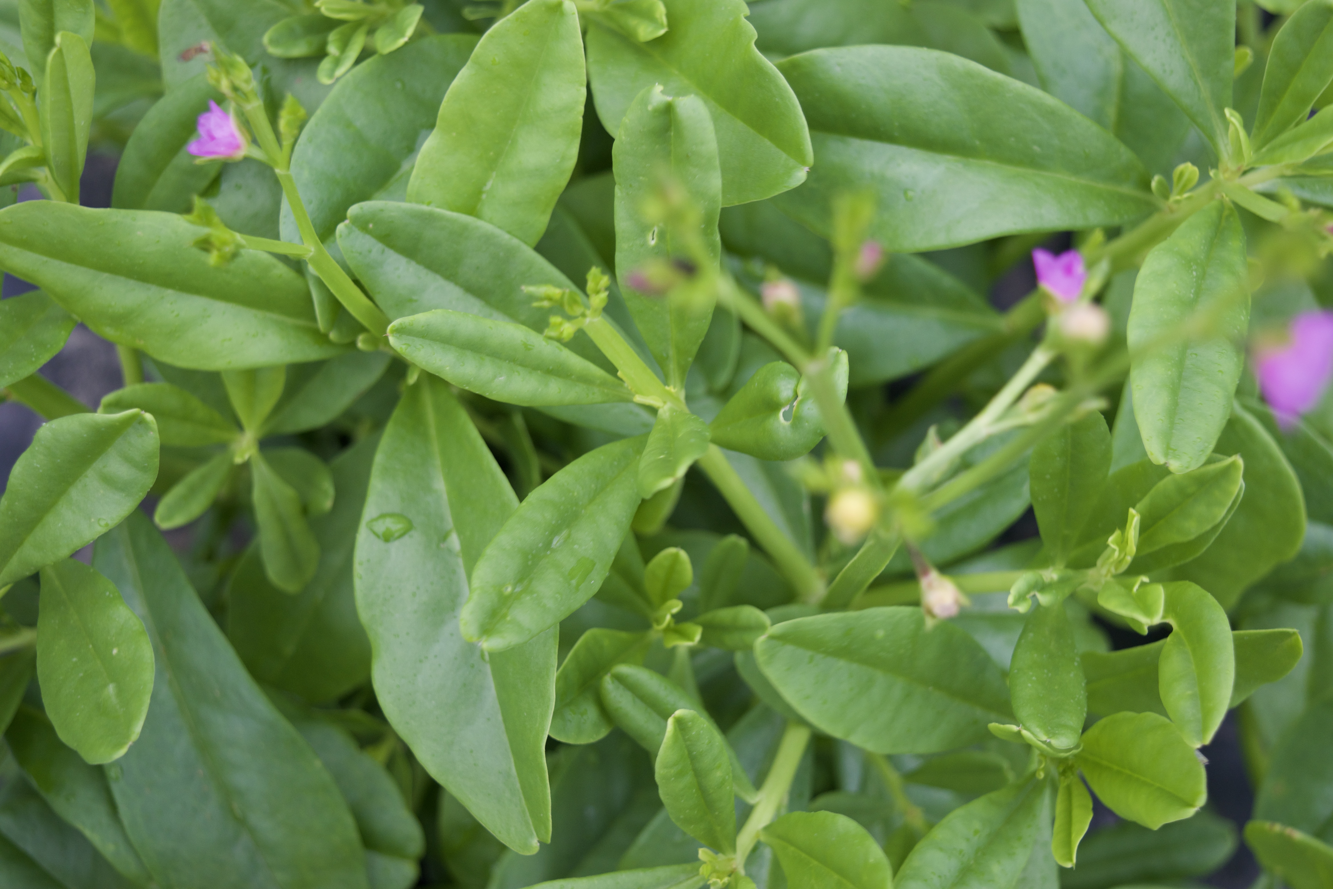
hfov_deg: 37.9
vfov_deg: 25.8
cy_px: 444
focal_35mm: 52
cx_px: 666
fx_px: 1944
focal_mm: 35
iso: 400
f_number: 5.6
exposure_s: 1/125
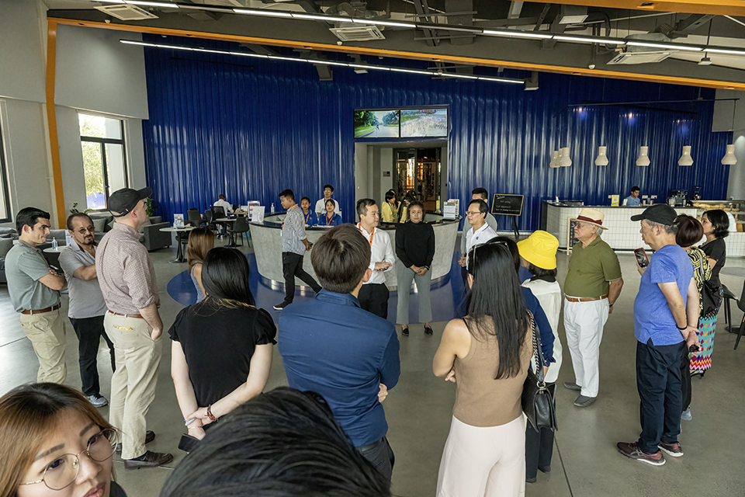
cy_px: 248
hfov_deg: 73.7
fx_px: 497
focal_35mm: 24
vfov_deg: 53.1
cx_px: 372
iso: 7200
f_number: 10
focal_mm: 24
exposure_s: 1/400
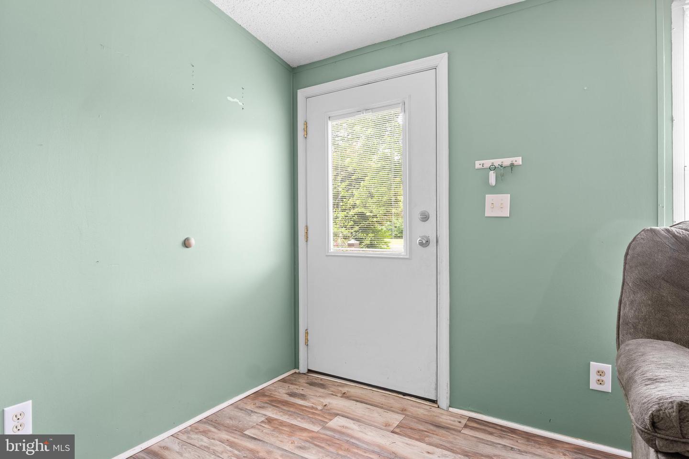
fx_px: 370
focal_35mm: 19
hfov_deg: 85.9
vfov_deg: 63.6
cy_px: 230
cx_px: 344
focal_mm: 12.9
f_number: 7.1
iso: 200
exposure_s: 1.3
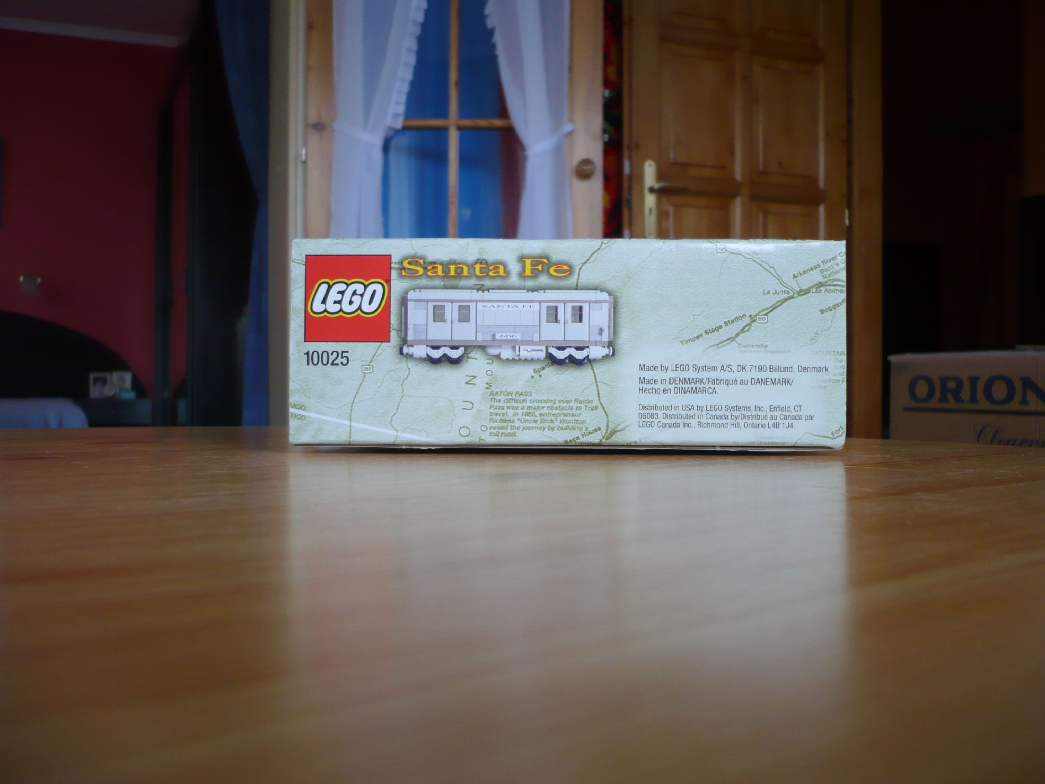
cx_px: 522
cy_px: 392
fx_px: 1057
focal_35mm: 35
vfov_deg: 40.7
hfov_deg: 52.6
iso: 100
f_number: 2.8
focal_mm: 5.8
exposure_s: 1/30
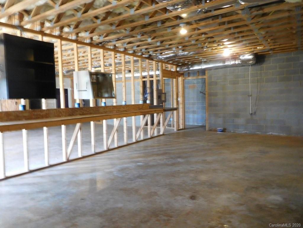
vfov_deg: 54.9
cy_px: 114
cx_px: 152
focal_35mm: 25
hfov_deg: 69.4
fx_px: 219
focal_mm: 4.5
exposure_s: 1/8
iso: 400
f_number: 3.4
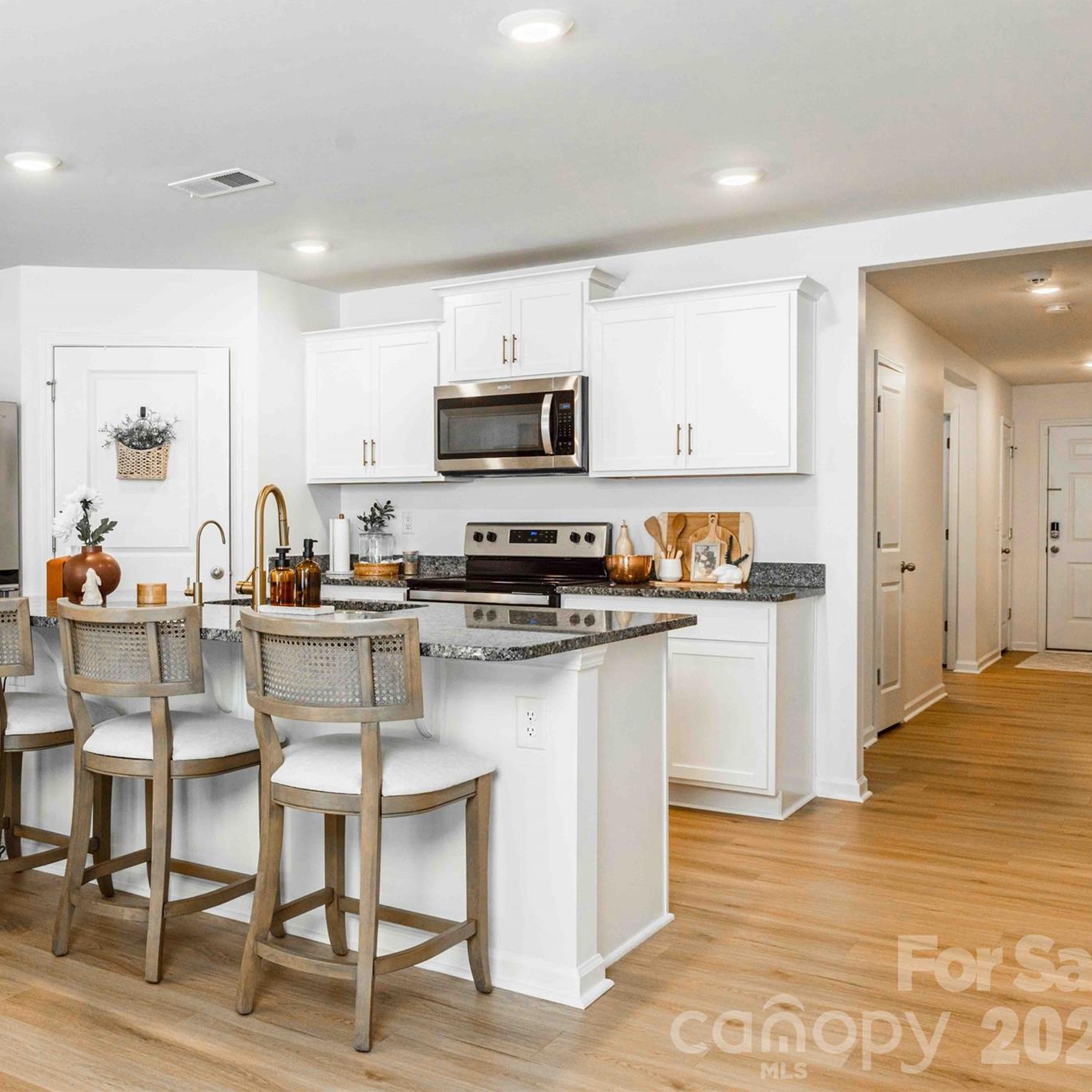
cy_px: 545
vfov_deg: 51.1
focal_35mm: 32
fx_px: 1142
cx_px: 332
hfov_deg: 49.8
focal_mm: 25
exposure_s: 1/25
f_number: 11
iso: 100
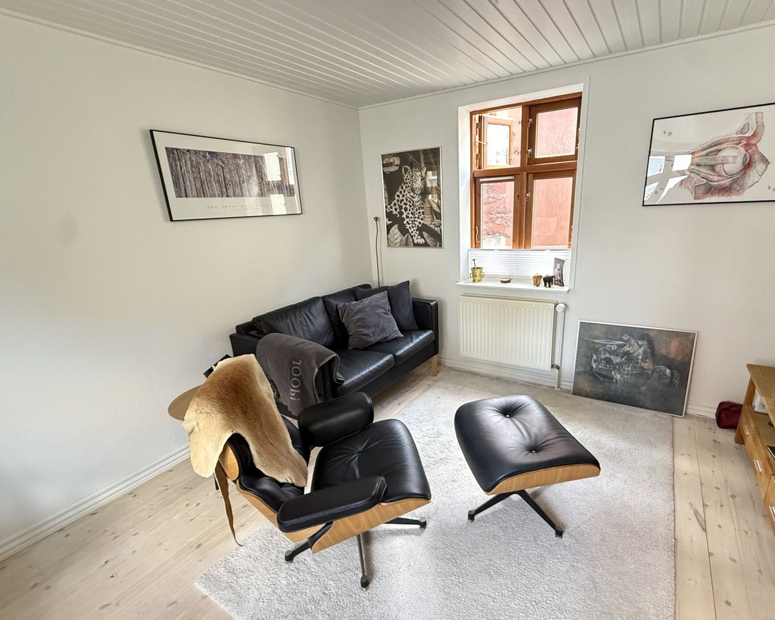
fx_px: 390
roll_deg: +2.2
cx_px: 424
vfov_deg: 76.9
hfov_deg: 89.4
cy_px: 332
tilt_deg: -17.3
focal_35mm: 17
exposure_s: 1/60
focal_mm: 2.22
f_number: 2.2
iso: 640
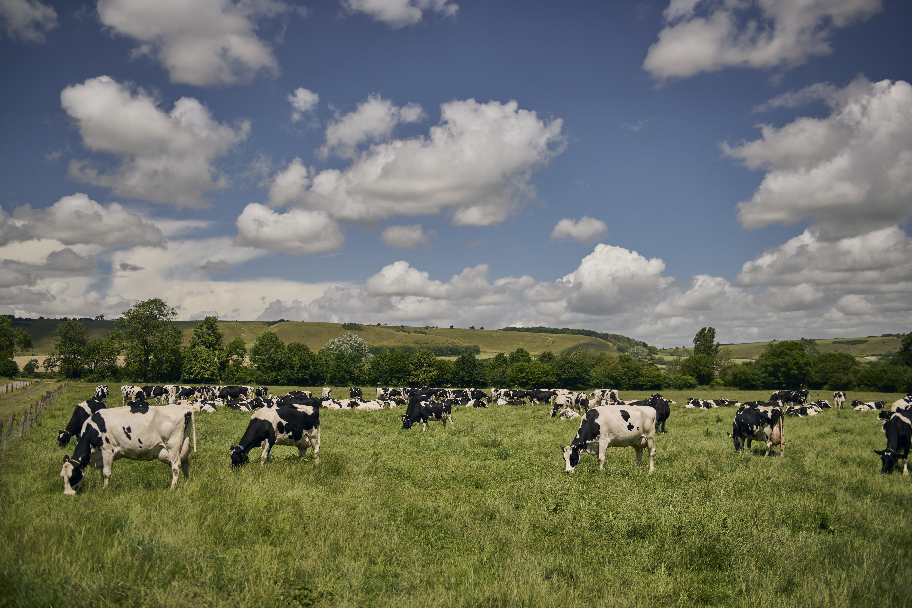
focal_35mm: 42
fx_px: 1064
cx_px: 456
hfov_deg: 46.4
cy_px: 304
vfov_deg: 31.9
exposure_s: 1/1600
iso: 100
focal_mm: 42
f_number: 2.8
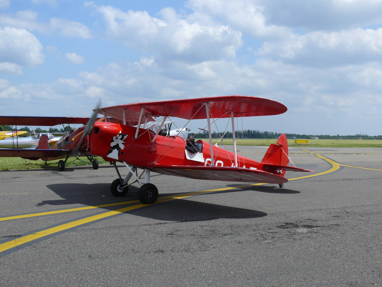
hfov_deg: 40.4
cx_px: 191
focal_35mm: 47
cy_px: 144
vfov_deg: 30.9
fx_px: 519
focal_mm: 9.9
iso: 100
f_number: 7.1
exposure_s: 1/500
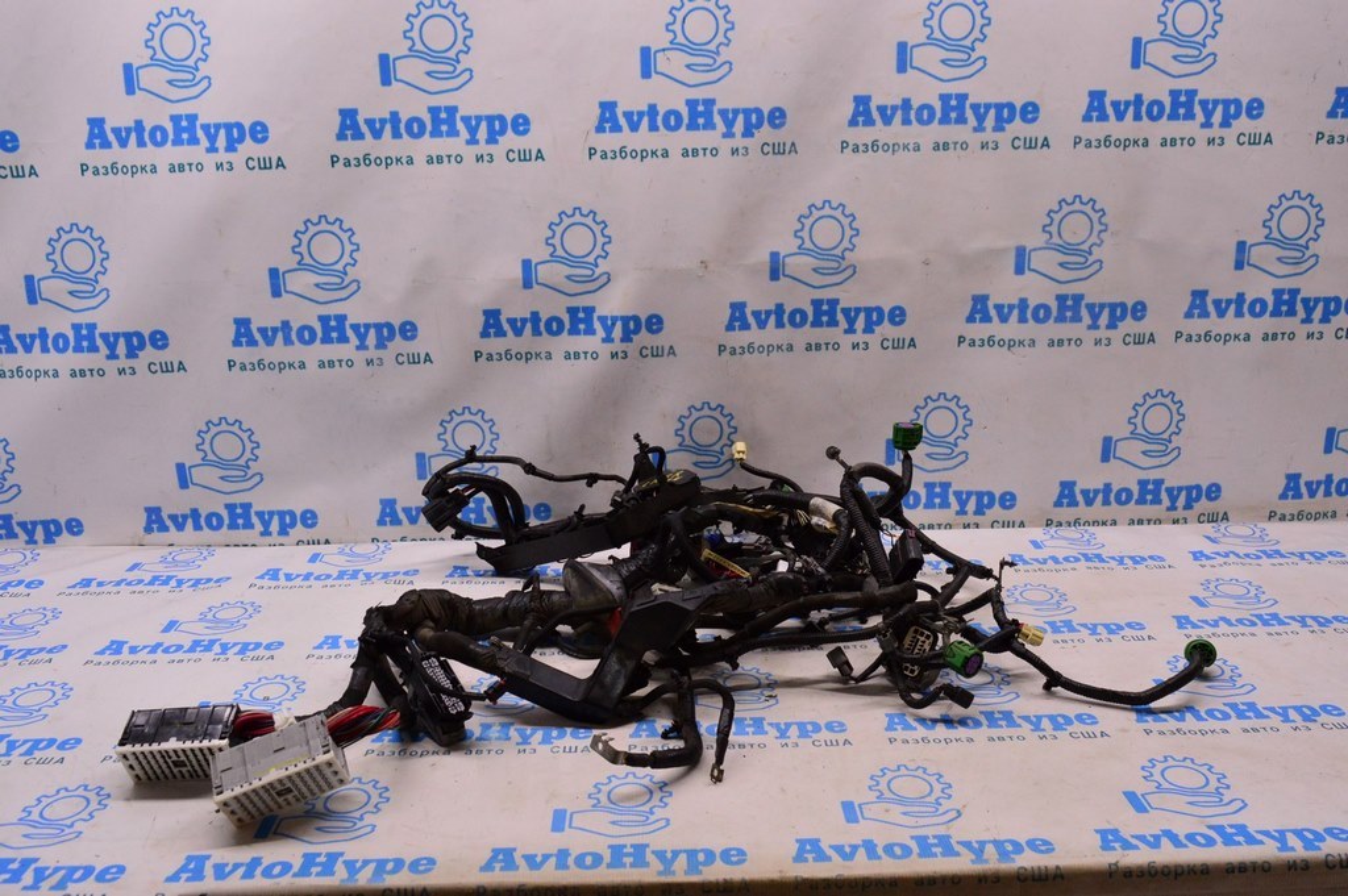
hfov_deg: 62.0
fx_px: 1122
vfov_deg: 43.5
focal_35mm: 30
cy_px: 448
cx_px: 674
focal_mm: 20
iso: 1600
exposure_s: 1/125
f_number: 8
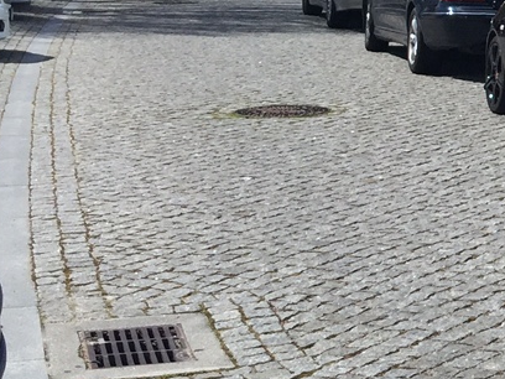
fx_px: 1692
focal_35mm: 116
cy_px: 77
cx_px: 835
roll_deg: -1.4
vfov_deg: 12.7
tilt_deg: -3.7
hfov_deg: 15.2
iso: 32
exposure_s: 1/2639
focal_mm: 4.15
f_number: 2.2
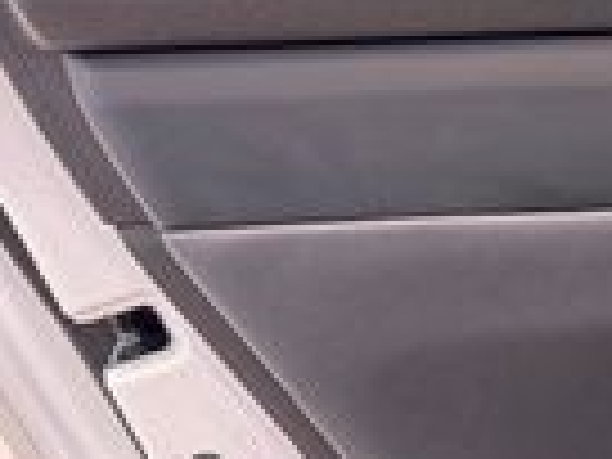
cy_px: 594
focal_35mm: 113
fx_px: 1998
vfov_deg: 12.7
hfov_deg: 14.5
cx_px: 1220
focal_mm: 6.76
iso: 200
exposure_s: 1/120
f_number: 1.78
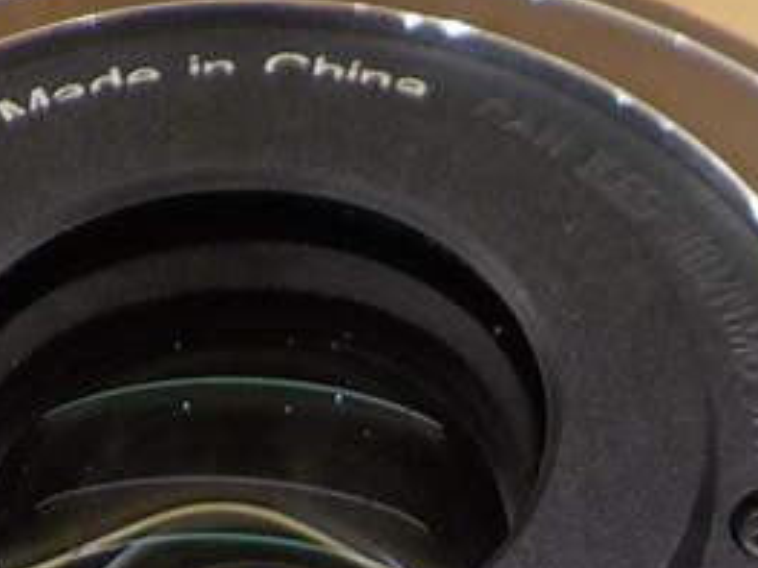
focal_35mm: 137
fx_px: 2999
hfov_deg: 14.4
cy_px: 842
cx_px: 308
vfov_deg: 10.5
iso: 125
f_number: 3.3
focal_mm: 4.1
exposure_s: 1/40
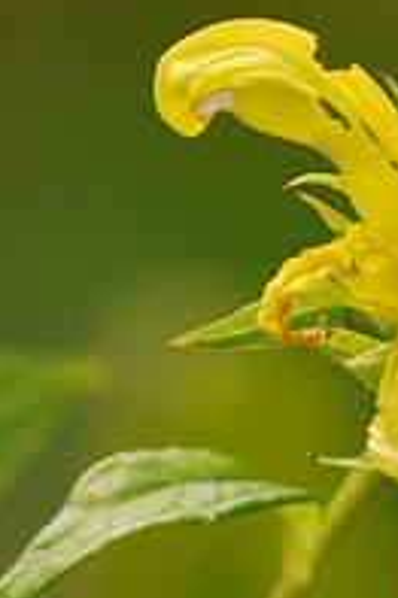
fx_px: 29086
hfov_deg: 0.8
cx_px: 483
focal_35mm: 1751
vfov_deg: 1.2
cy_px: 190
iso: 100
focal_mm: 286
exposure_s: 1/250
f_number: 5.6
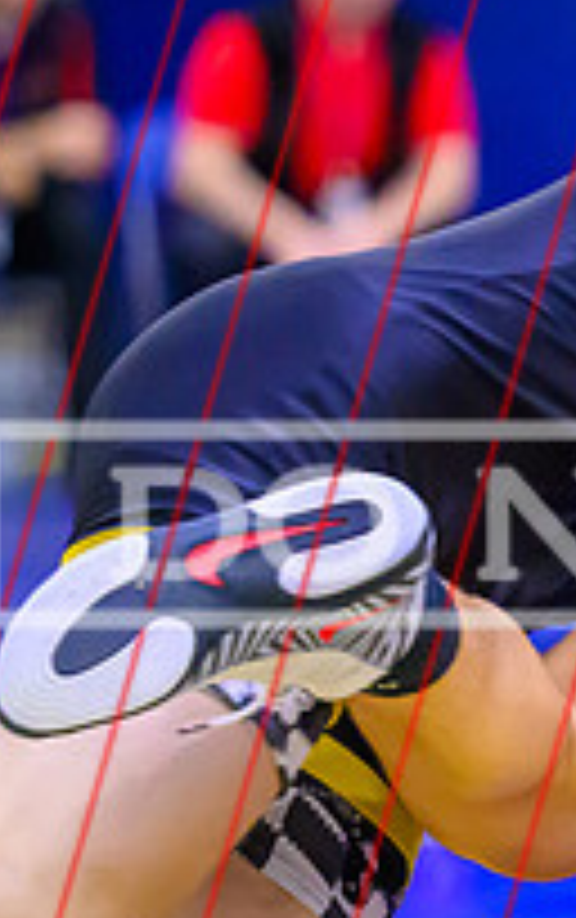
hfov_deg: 2.8
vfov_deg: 4.4
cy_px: 486
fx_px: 11847
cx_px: 1163
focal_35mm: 473
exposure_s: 1/640
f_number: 2.8
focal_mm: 120
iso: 5000
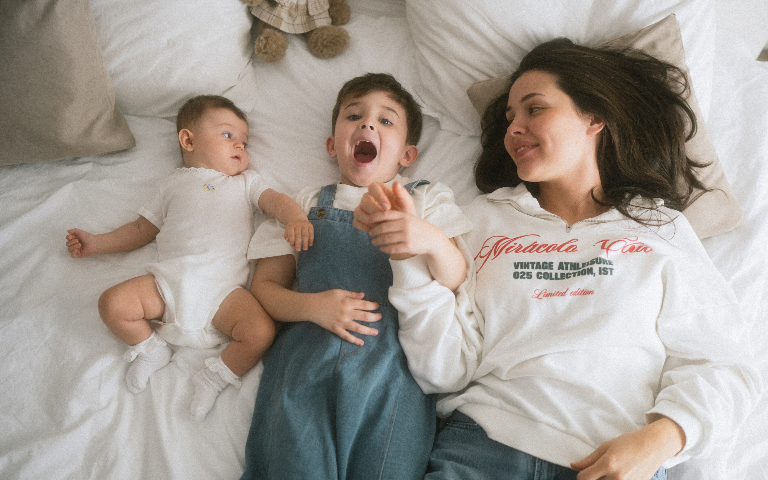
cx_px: 409
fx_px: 816
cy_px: 258
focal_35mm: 39
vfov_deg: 32.7
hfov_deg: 50.4
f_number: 1.8
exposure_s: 1/320
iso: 500
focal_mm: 35
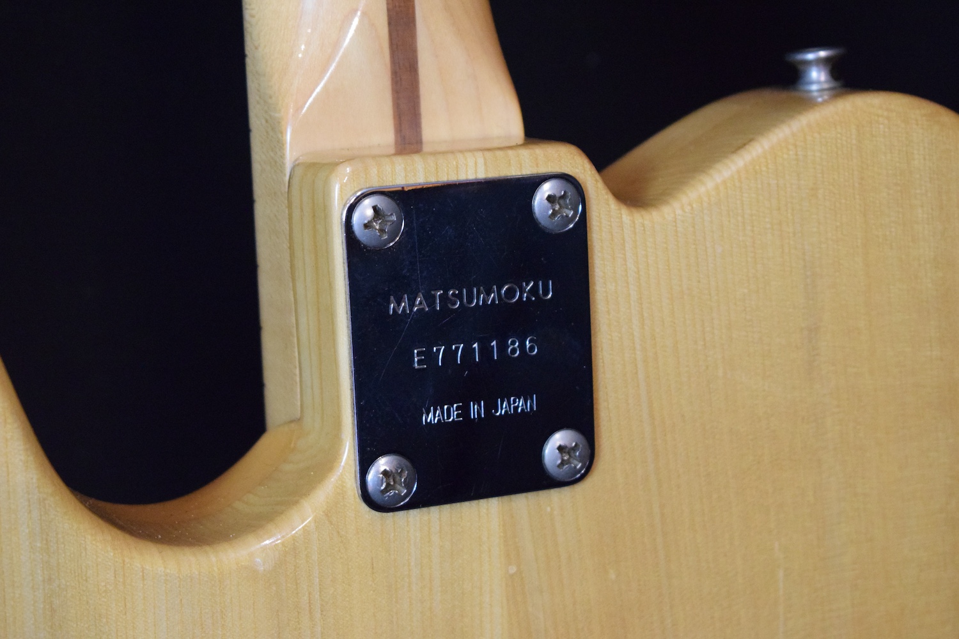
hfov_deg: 24.6
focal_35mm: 82
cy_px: 320
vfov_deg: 16.6
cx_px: 480
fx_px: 2198
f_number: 5.6
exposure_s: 1/50
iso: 6400
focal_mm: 55
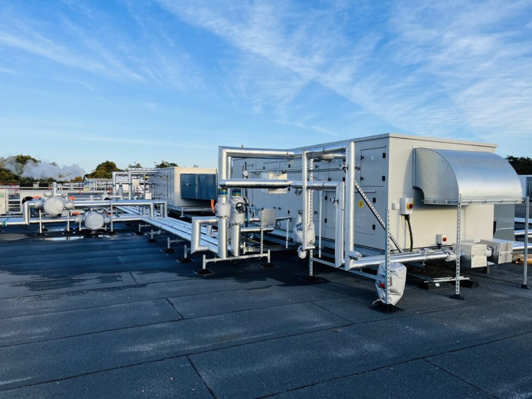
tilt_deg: -2.6
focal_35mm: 26
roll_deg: +0.3
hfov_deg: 67.3
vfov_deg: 53.1
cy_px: 200
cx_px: 266
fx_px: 400
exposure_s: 1/1372
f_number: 1.6
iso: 50
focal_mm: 5.1
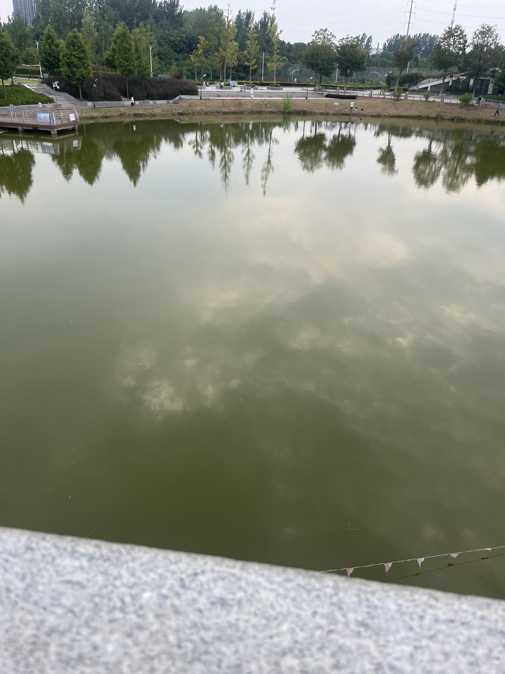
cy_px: 337
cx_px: 252
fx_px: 506
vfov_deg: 67.3
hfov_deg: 53.1
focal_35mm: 26
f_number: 1.6
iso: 50
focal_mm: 5.1
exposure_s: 1/483
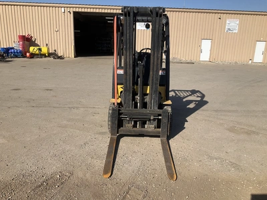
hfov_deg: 61.7
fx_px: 224
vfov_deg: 48.2
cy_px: 100
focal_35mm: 29
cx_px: 134
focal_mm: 3
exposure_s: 1/2227
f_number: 1.8
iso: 25
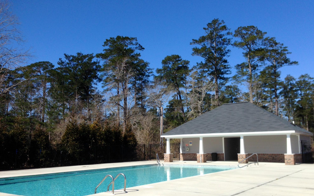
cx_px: 158
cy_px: 117
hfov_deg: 54.0
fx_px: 308
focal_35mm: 36
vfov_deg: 35.2
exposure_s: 1/1748
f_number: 2.4
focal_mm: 4.12
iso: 50
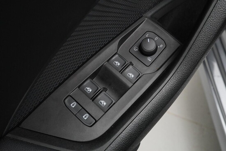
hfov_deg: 53.2
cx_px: 113
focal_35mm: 36
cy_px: 76
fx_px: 226
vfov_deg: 36.8
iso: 2500
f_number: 6.3
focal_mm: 24
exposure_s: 1/160
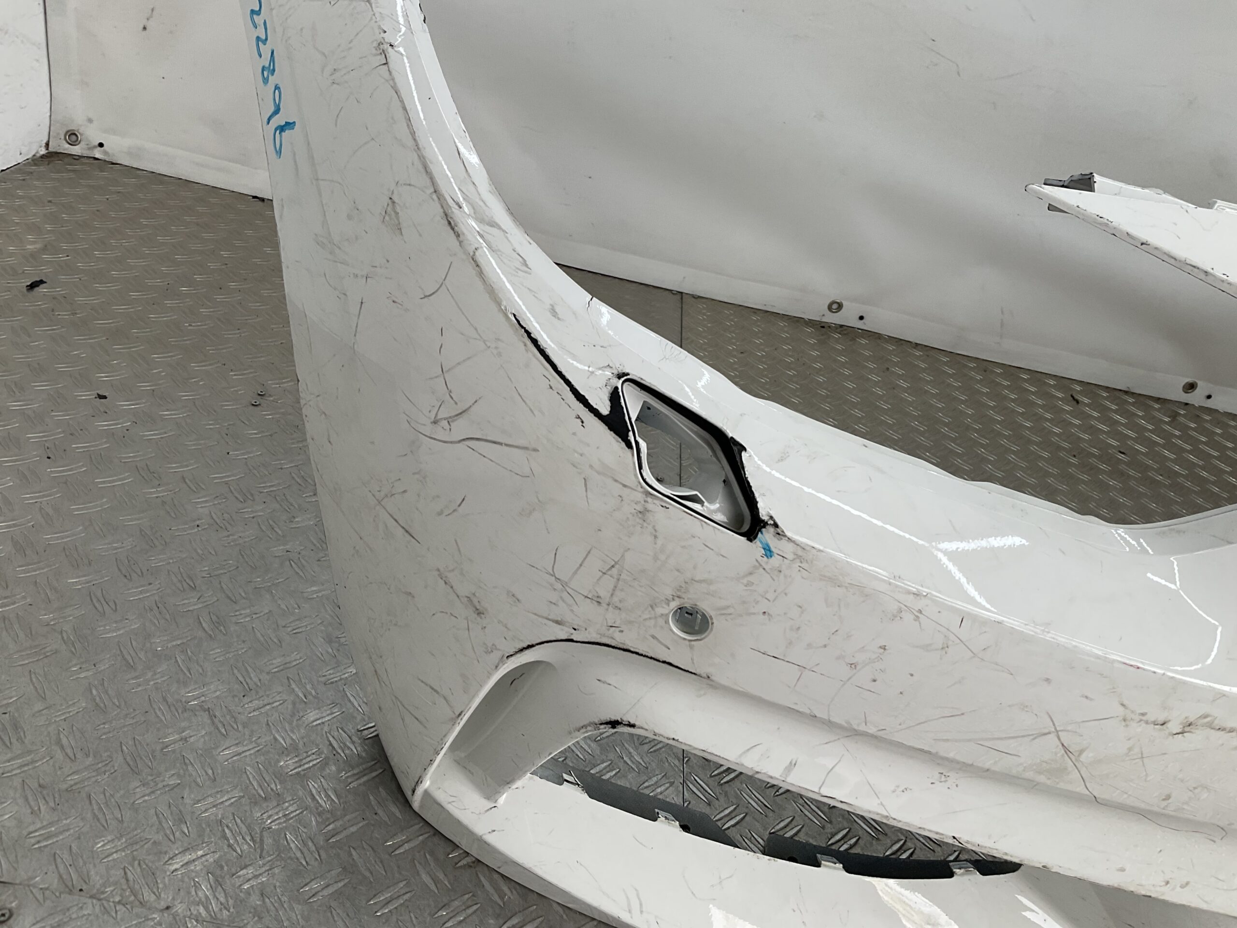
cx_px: 618
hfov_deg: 61.7
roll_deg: -16.6
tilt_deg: -33.2
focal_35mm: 29
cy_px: 464
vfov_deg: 48.2
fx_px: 1036
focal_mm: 3
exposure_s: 1/238
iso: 16
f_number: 1.8
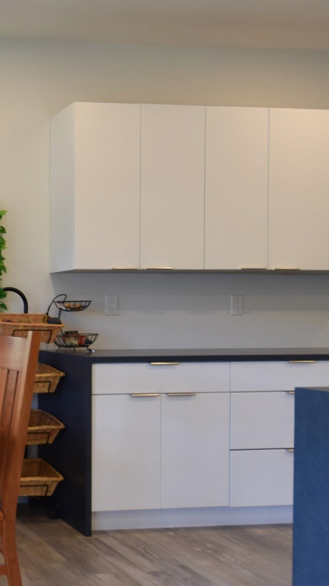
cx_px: -146
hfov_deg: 23.1
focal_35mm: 43
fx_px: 667
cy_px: 328
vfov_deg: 47.3
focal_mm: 10
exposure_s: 1/20
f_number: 6.3
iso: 200
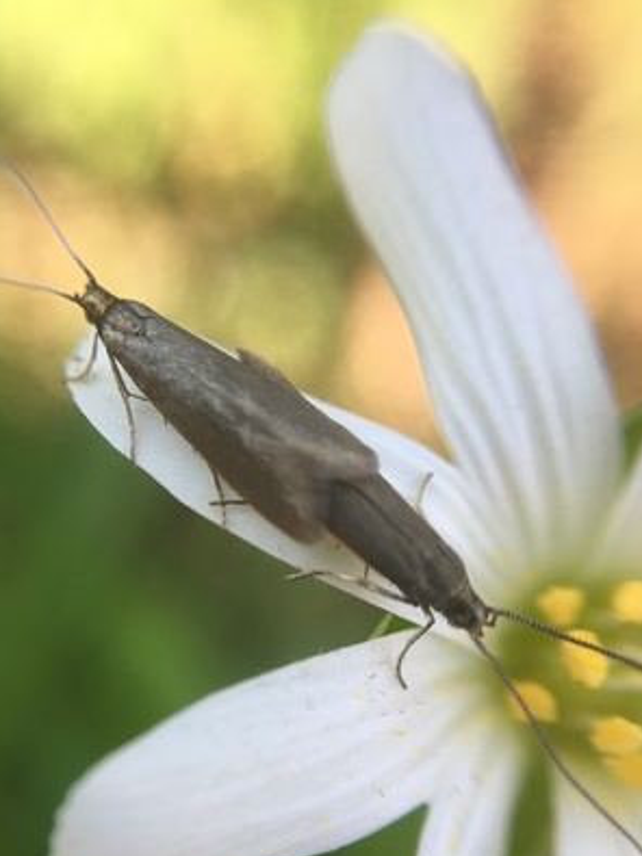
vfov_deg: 39.9
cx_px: 156
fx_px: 1163
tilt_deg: -52.6
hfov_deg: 30.3
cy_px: 572
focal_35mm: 47
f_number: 2.2
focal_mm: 4.15
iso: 25
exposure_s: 1/153
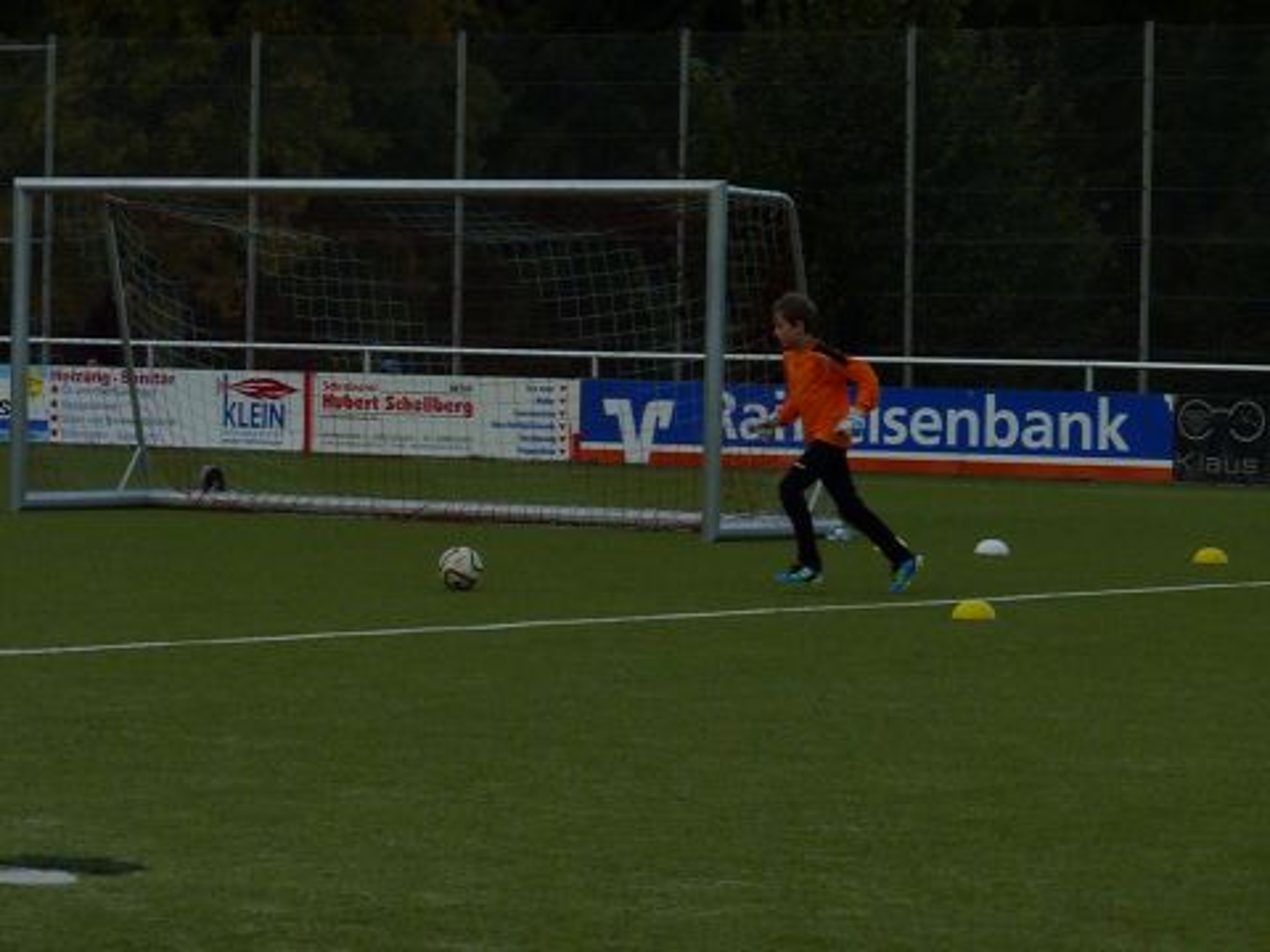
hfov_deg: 11.5
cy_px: 476
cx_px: 635
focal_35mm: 172
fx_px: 6310
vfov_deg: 8.6
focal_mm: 30.5
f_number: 7.1
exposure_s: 1/500
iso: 500
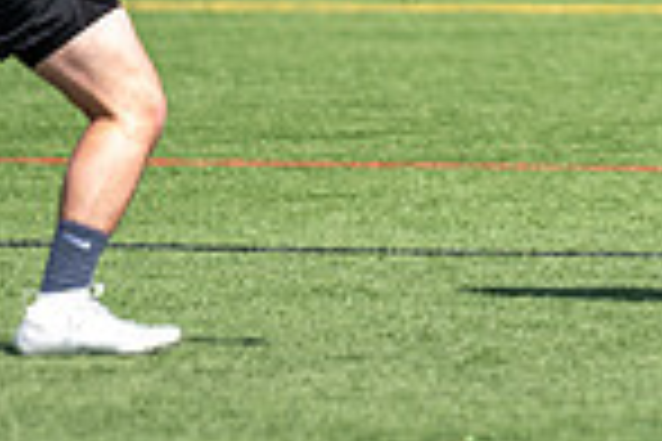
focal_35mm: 899
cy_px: -165
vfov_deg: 1.5
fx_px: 16530
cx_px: 681
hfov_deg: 2.3
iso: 64
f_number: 2.8
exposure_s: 1/2000
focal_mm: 200
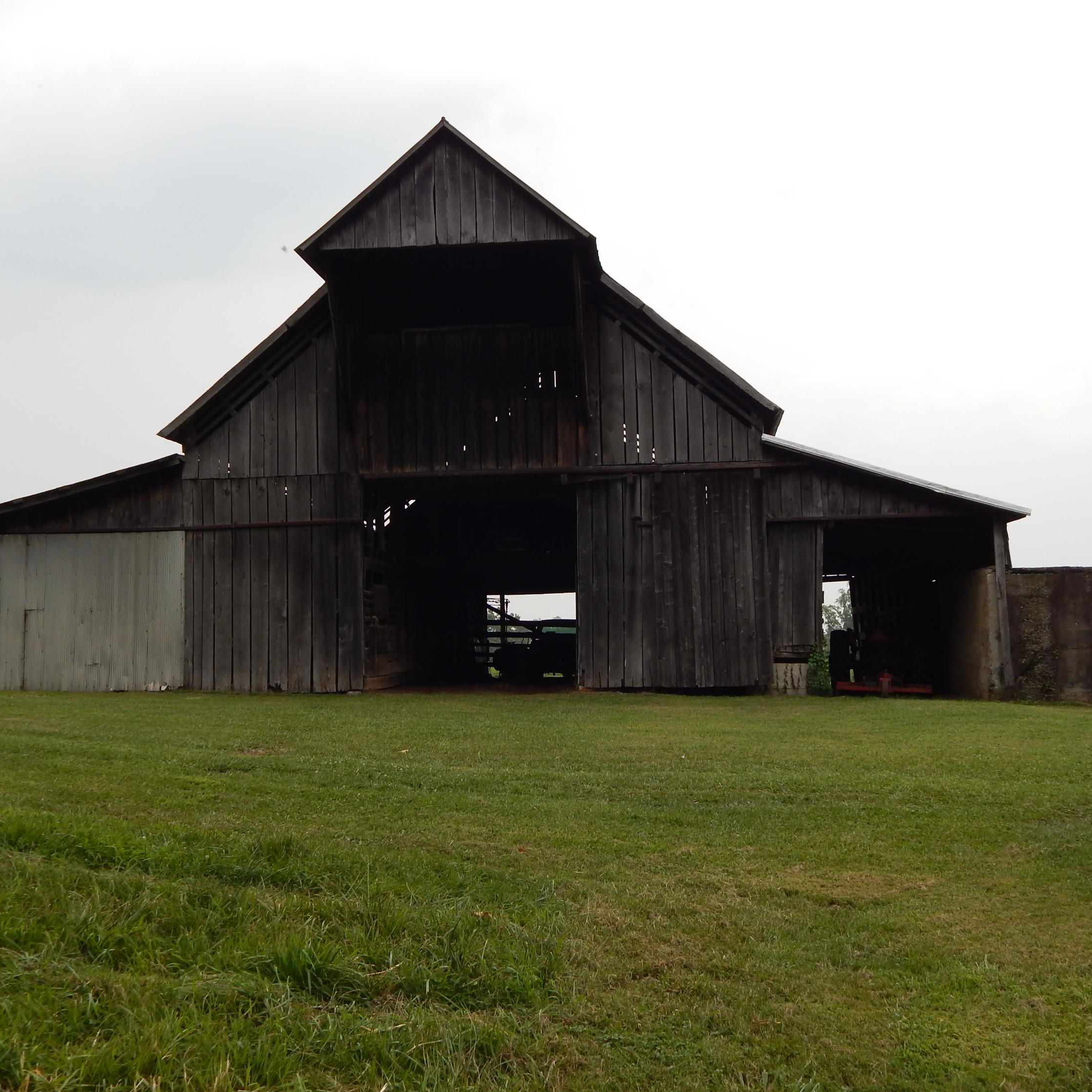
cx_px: 578
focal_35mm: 37
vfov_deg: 44.9
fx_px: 1321
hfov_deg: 44.9
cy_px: 543
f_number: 3.2
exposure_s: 1/400
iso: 125
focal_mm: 5.6
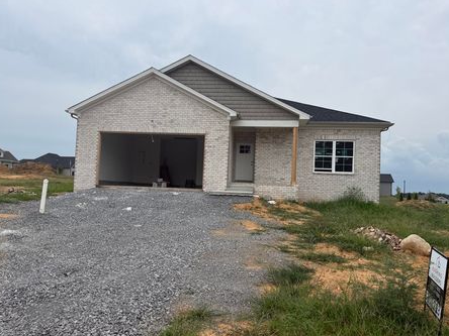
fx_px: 350
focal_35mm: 27
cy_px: 171
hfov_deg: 65.3
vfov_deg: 51.4
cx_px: 212
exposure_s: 1/3759
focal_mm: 6.76
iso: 80
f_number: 1.78
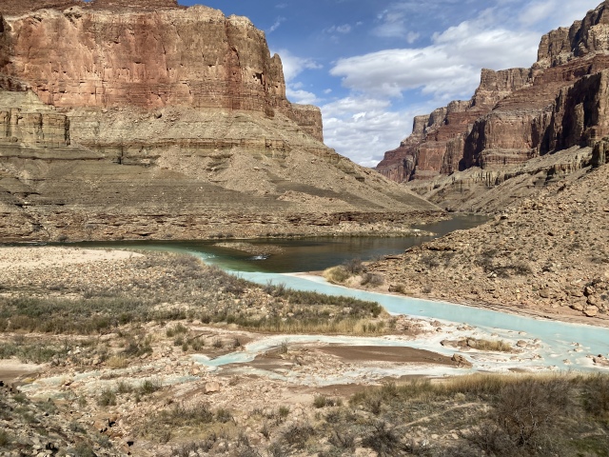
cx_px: 304
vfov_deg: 53.1
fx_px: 457
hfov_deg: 67.3
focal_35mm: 26
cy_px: 228
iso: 32
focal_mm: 4.25
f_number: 1.8
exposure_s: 1/4808
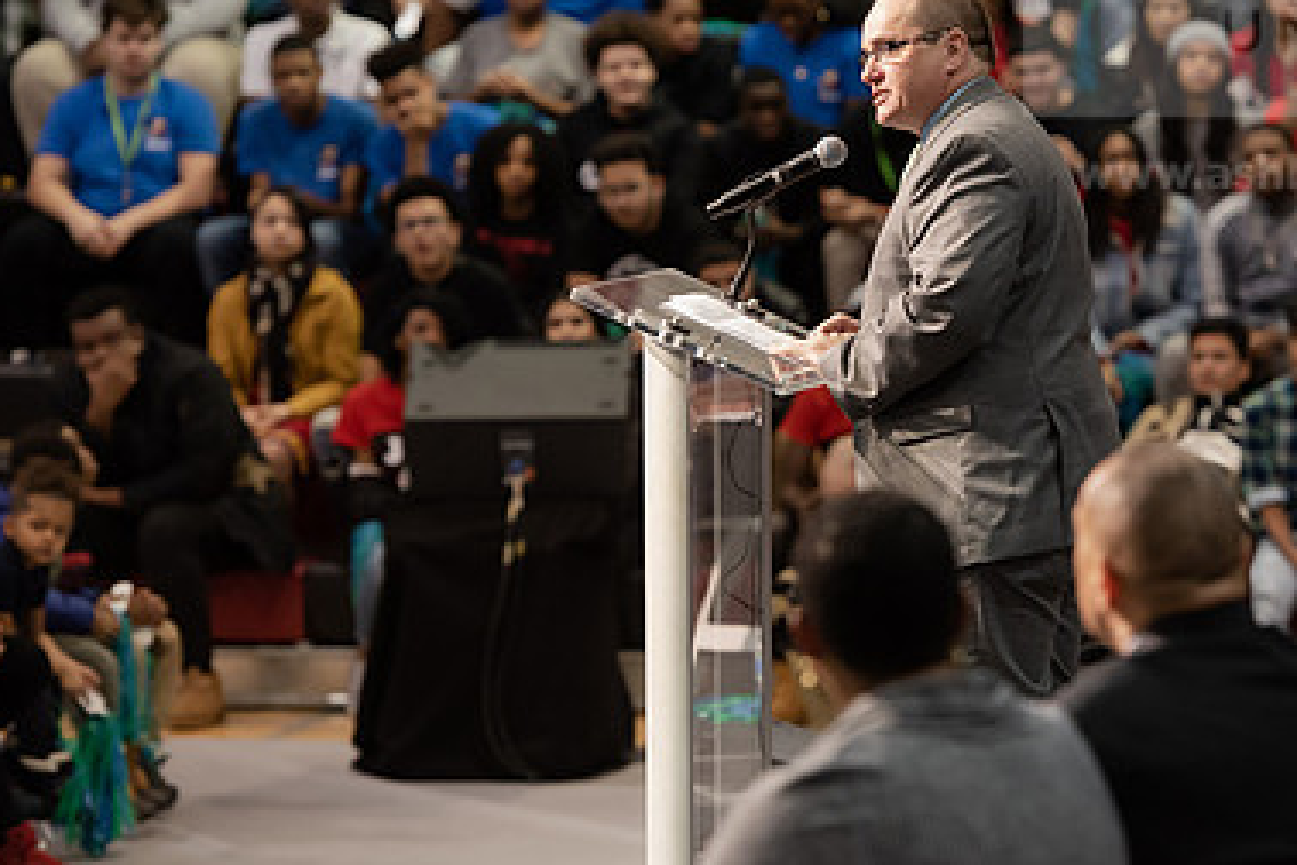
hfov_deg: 8.9
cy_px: 245
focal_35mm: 230
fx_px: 8286
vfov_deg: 6.0
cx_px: 920
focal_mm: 150
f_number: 3.5
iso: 2000
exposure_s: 1/200
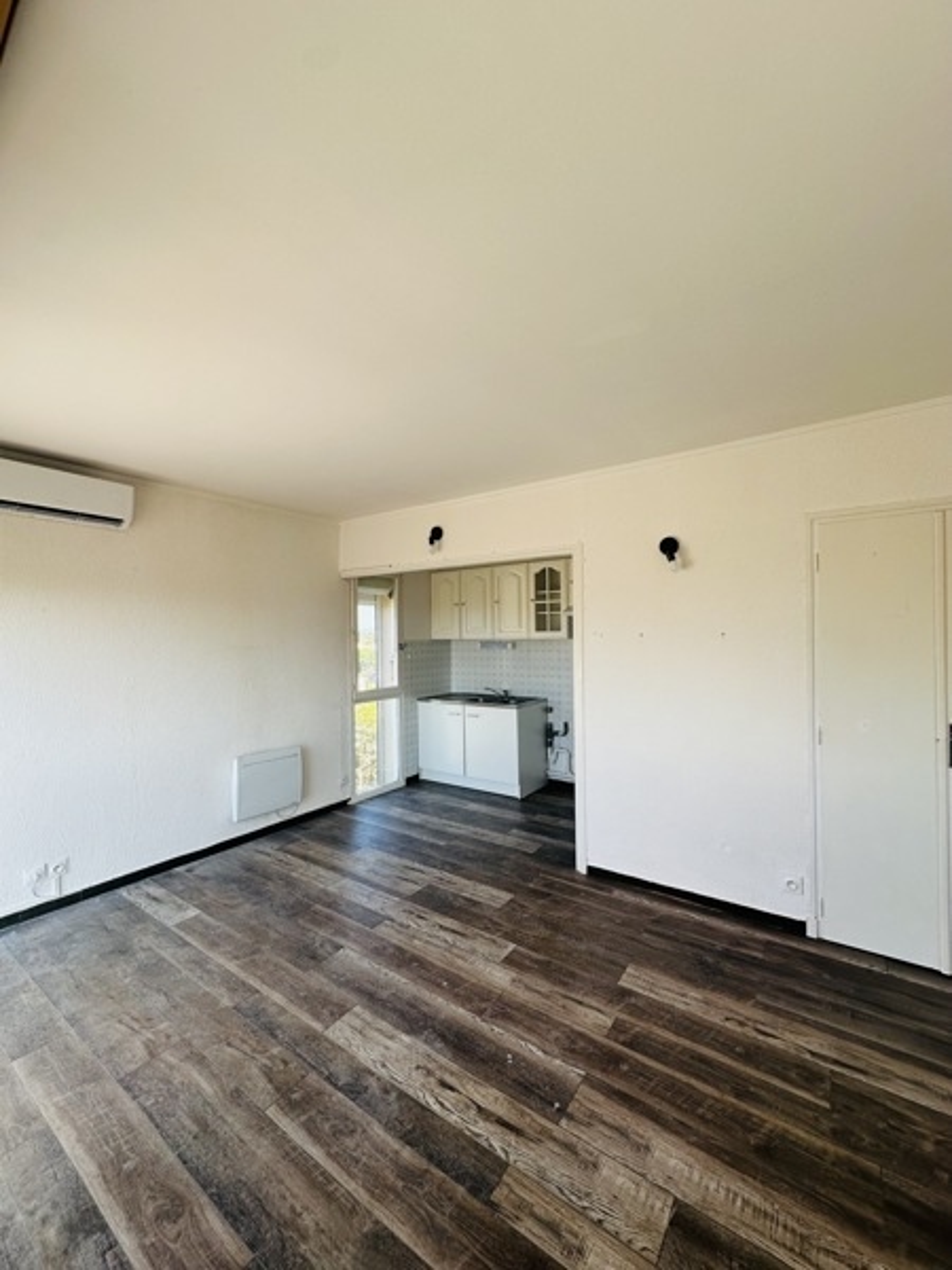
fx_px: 513
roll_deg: +0.1
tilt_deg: +0.4
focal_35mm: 14
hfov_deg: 85.7
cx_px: 476
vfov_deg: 102.1
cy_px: 635
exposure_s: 1/191
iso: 40
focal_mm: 2.22
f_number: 2.2
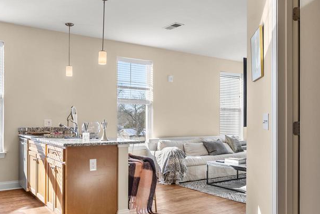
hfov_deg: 58.1
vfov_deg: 41.0
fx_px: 285
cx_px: 124
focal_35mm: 32
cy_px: 127
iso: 640
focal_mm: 19
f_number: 7.1
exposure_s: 1/50
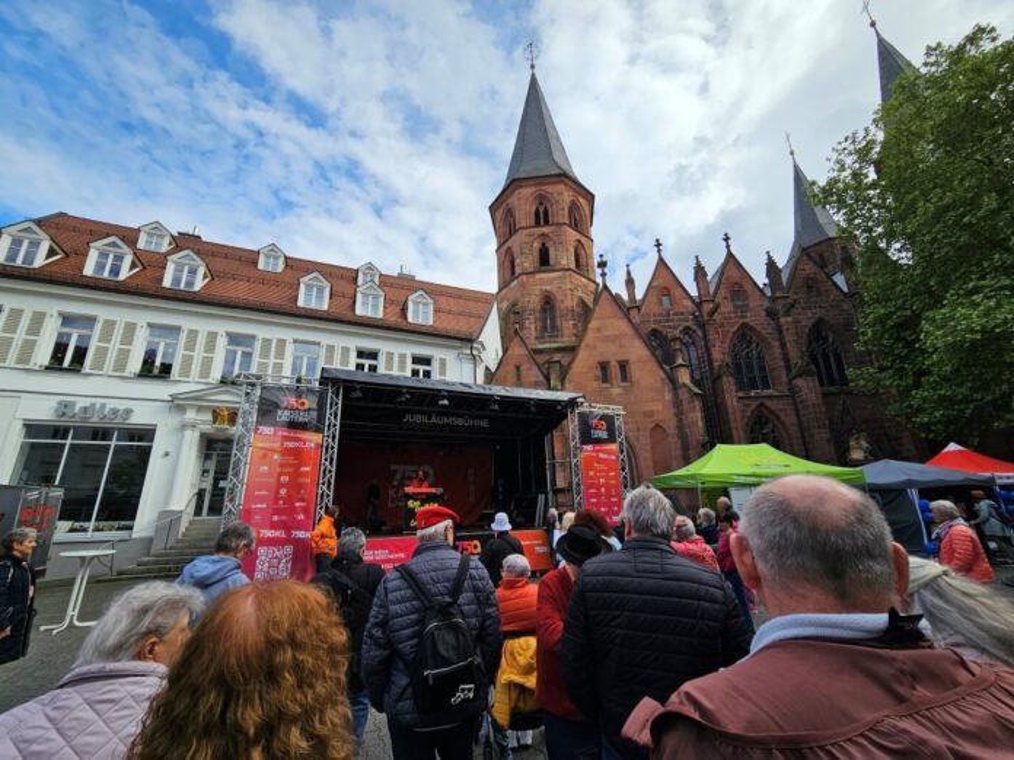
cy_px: 380
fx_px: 381
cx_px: 507
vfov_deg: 89.9
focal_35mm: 13
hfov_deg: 106.2
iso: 50
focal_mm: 2.2
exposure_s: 1/1874
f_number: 2.2
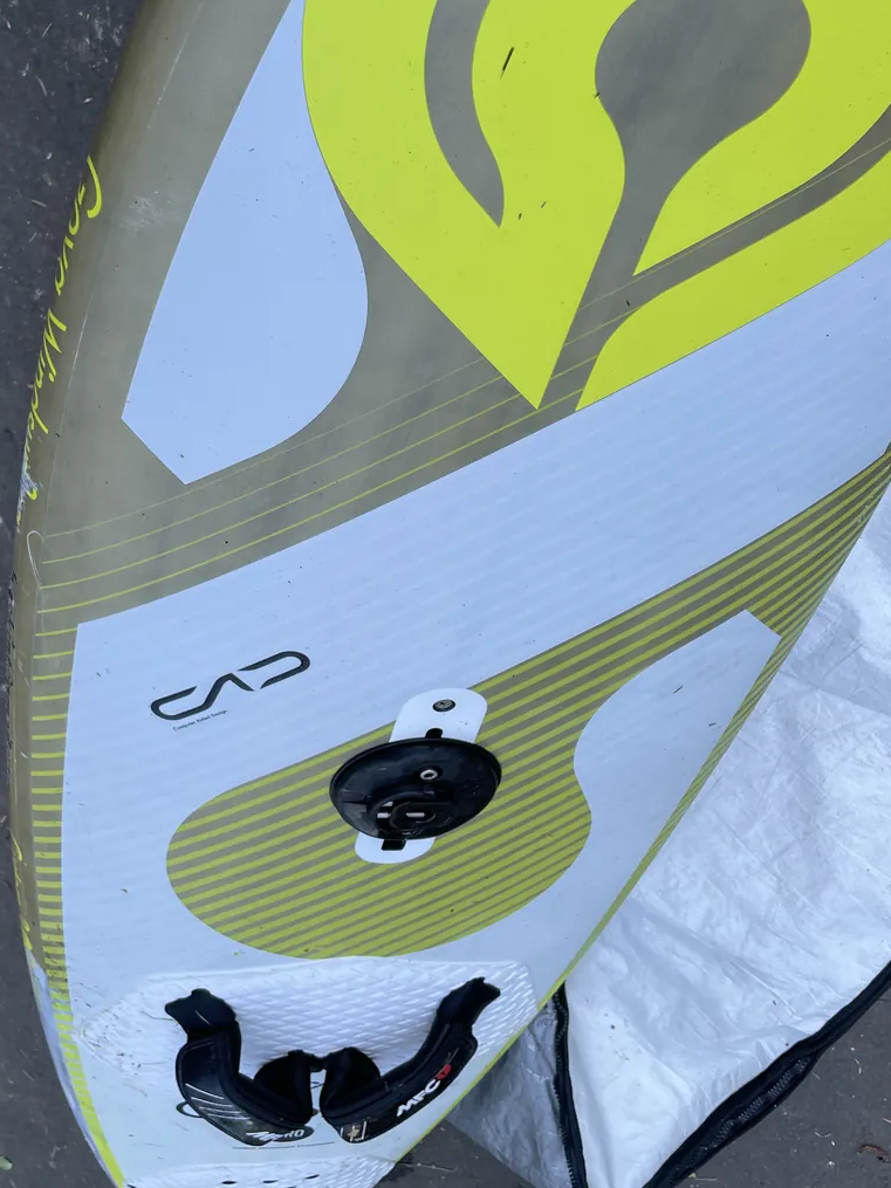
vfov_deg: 45.0
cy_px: 378
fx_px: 1407
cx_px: 386
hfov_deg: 35.1
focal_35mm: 41
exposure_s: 1/274
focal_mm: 4.2
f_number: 1.6
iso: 32
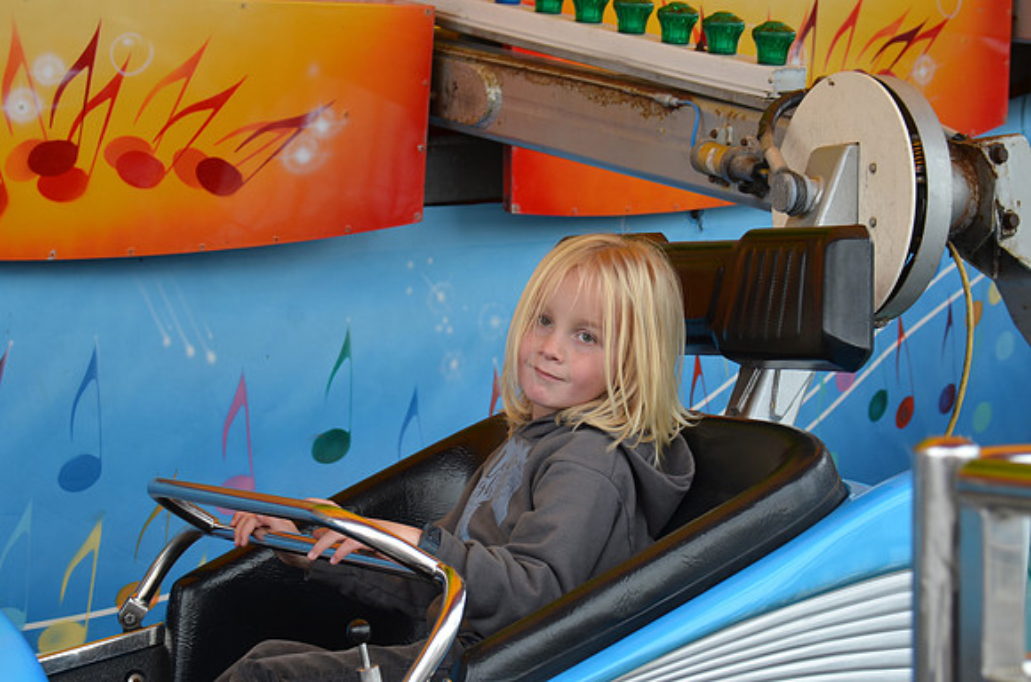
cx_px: 516
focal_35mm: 98
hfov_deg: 21.0
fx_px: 2786
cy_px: 341
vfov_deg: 14.0
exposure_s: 1/160
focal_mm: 65
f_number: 6.3
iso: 200
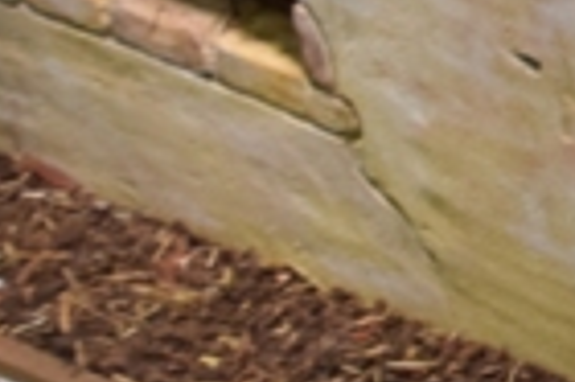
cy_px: -203
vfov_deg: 3.9
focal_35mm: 352
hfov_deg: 5.4
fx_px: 5616
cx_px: 1852
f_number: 4
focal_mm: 32
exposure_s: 1/60
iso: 1600
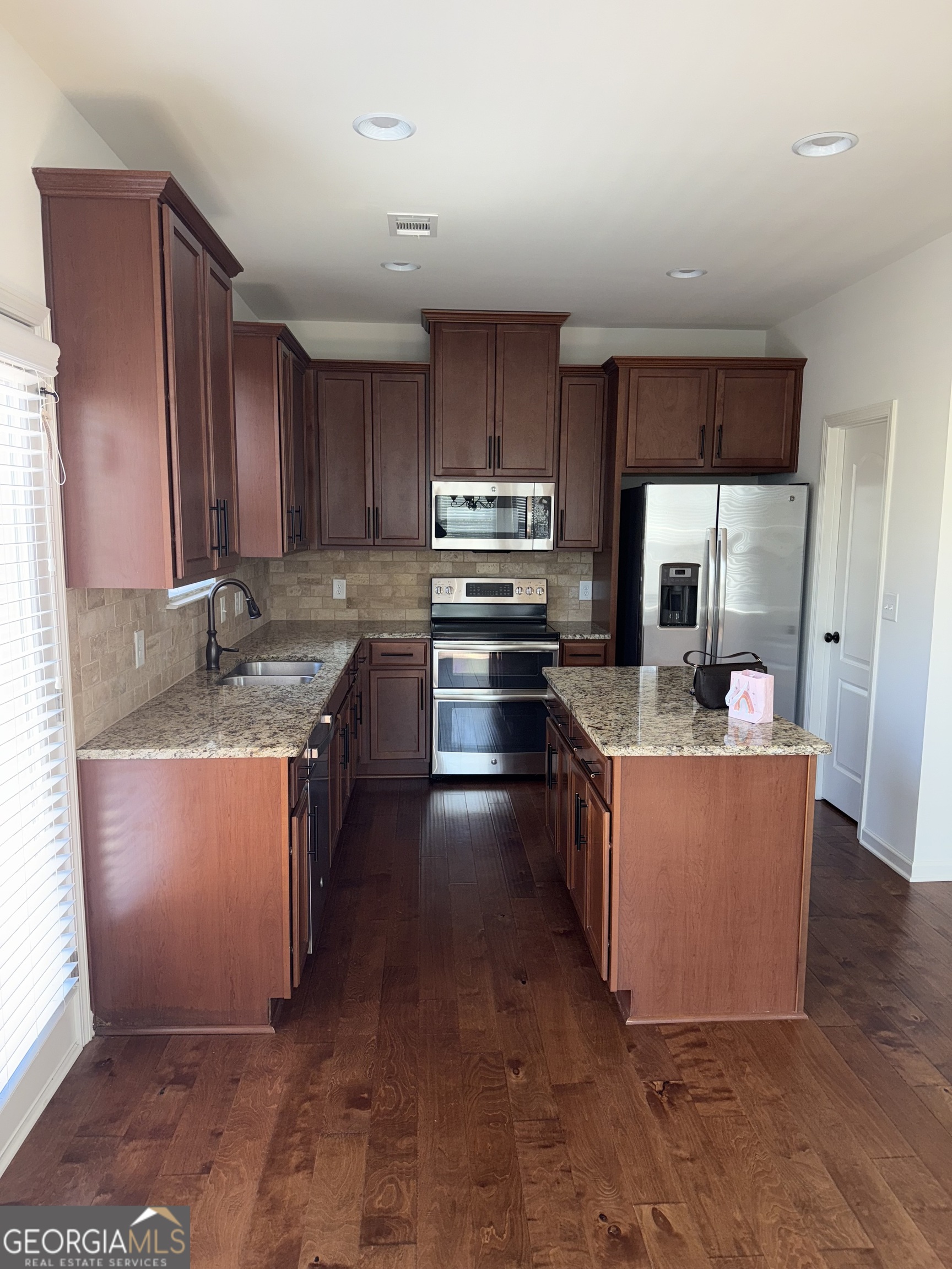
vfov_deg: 71.6
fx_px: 880
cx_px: 476
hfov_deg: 56.8
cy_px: 634
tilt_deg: -7.5
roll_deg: -0.9
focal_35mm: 24
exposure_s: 1/47
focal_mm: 6.76
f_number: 1.78
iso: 64
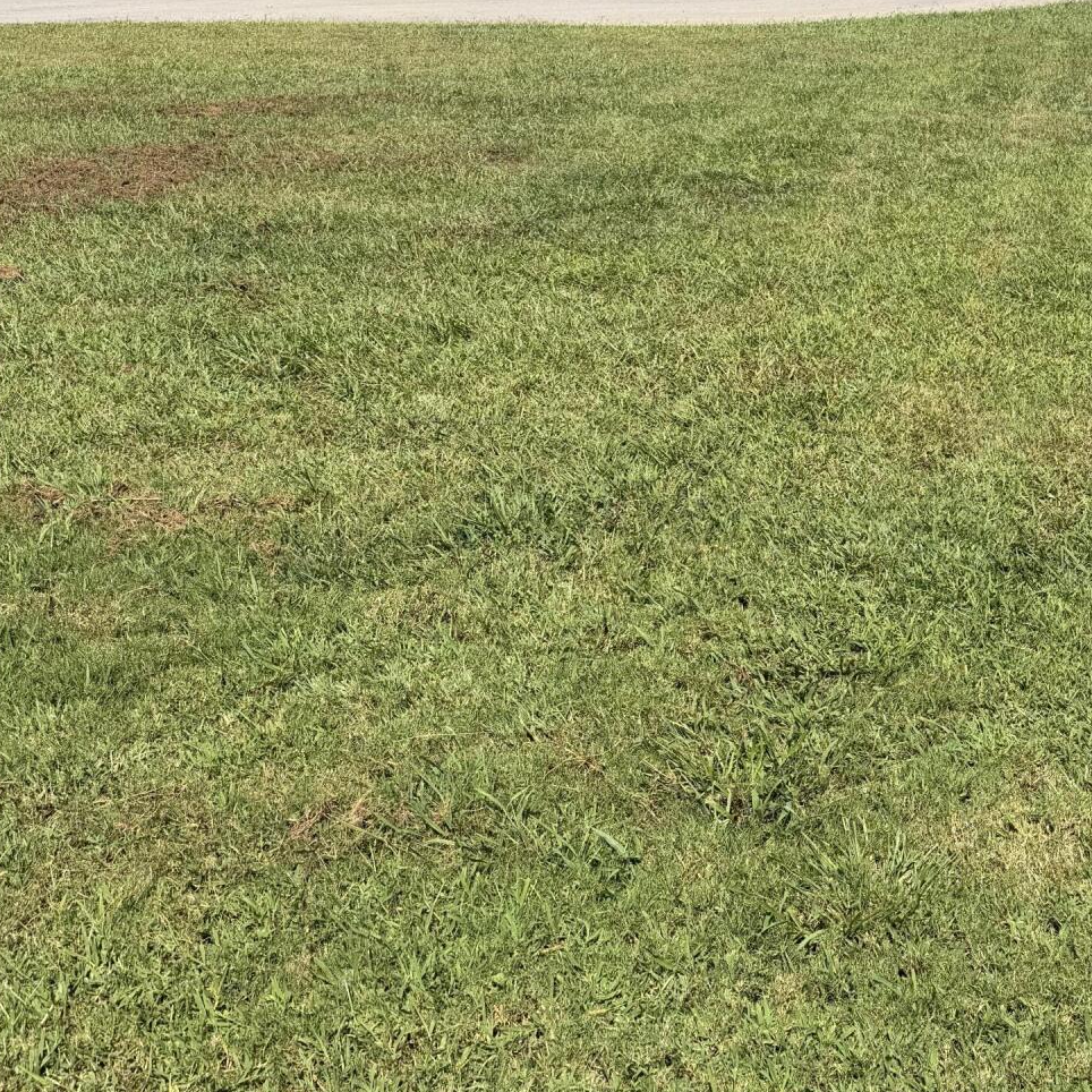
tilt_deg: -16.2
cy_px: 438
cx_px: 782
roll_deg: +0.5
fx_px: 1570
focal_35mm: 44
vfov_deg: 38.2
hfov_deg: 37.6
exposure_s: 1/3953
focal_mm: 6.76
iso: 80
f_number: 1.78
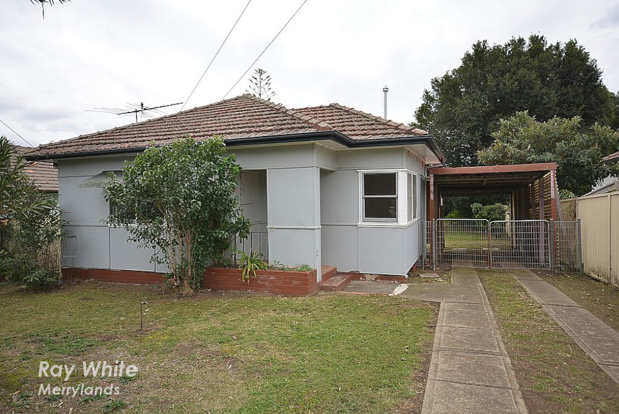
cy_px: 207
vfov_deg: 77.5
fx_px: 258
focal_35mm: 15
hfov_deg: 100.3
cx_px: 310
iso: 220
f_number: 4
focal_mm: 10
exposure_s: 1/60
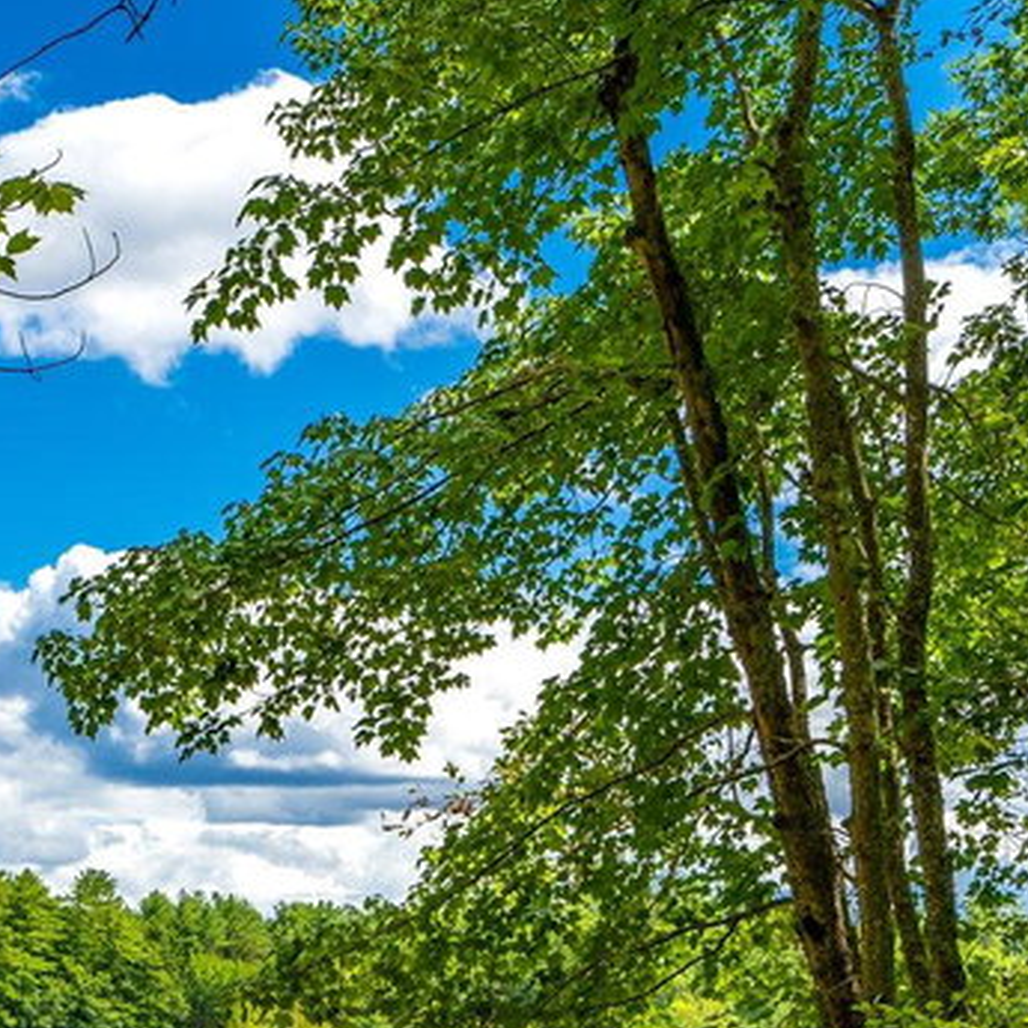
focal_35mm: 88
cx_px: 66
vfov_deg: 19.1
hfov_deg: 19.3
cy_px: 1070
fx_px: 2957
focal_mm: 31
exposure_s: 1/250
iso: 50
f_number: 8
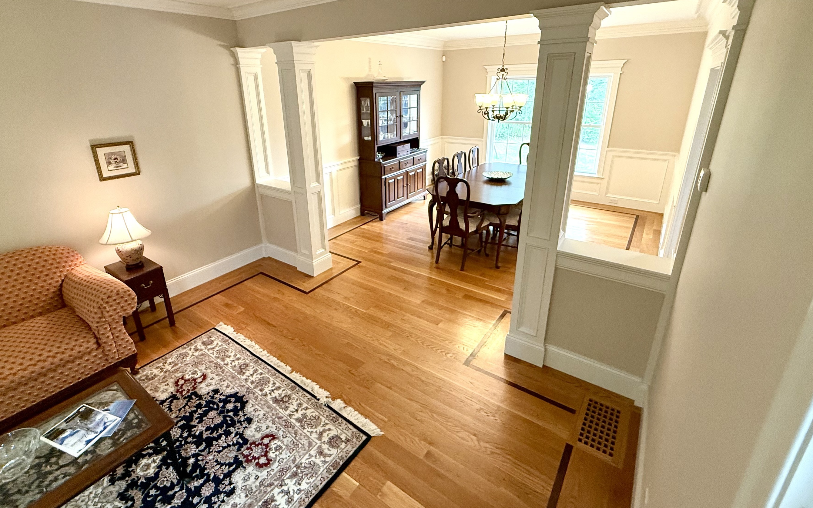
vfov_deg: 67.5
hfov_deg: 94.3
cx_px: 389
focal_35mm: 17
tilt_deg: -18.8
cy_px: 211
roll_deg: +0.9
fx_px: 377
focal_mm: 2.22
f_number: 2.2
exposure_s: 1/60
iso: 320
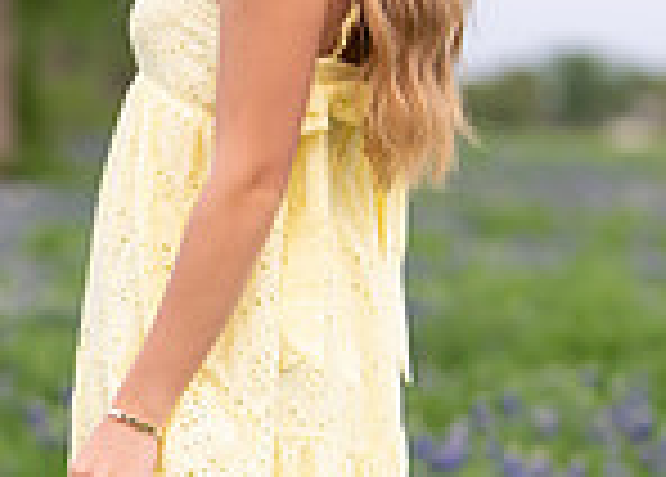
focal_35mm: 227
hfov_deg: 8.8
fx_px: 4298
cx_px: 146
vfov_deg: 6.3
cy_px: 390
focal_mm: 50
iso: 250
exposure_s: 1/800
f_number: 1.2
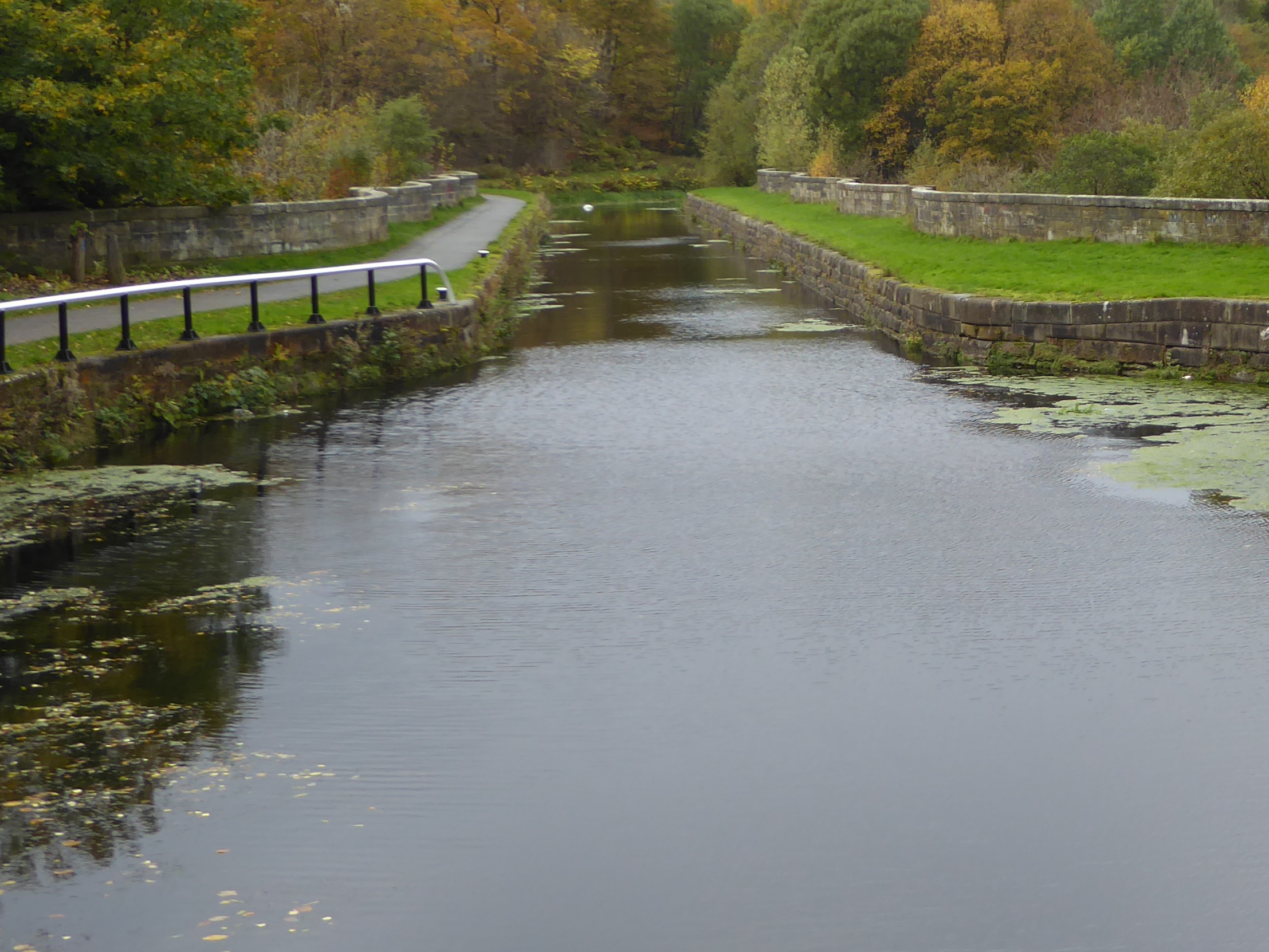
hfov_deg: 29.2
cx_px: 1003
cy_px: 367
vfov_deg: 22.5
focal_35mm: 65
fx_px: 2383
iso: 80
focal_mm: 6.3
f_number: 3.7
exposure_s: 1/125
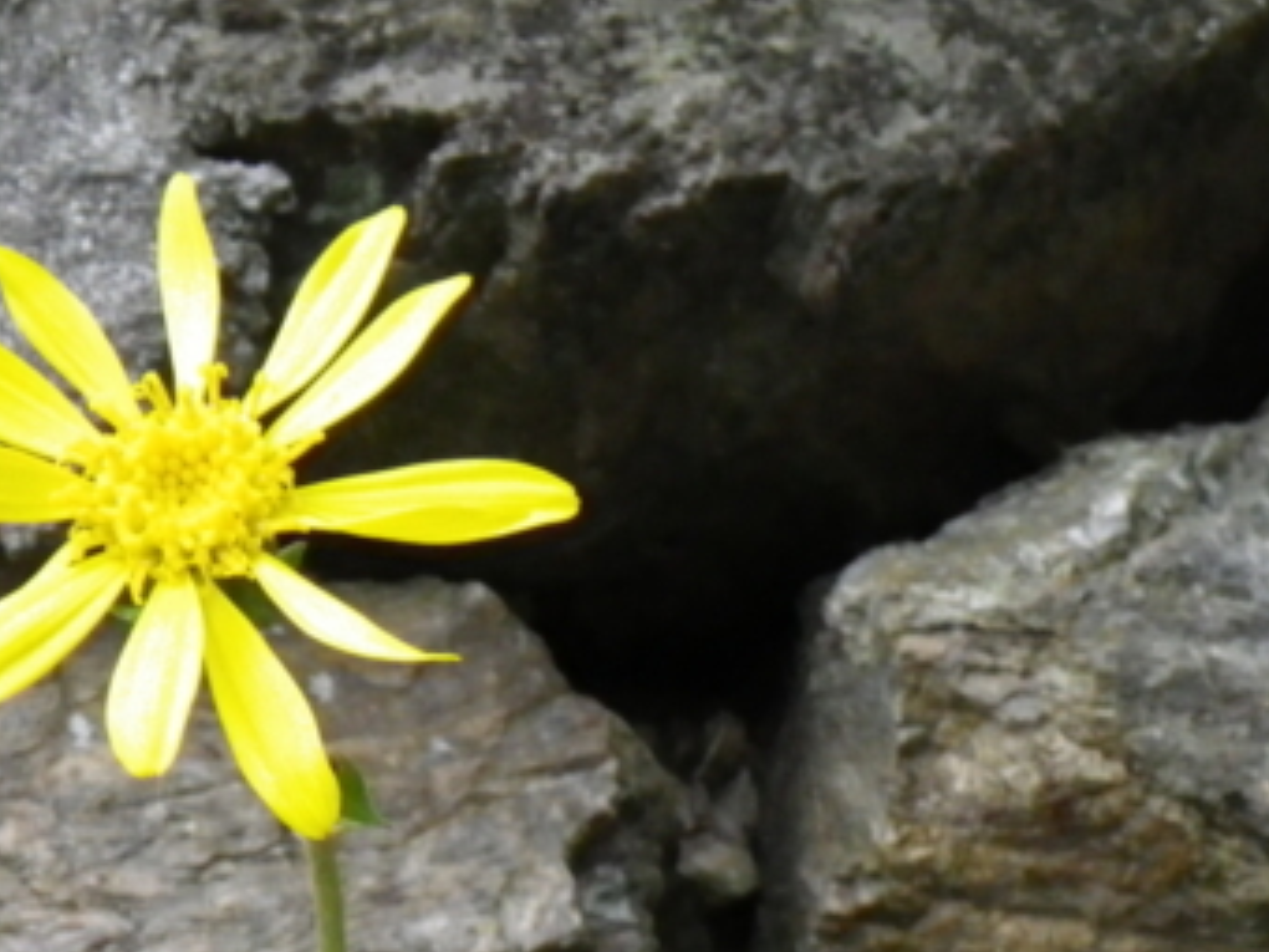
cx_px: 355
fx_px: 2933
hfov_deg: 24.2
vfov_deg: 18.0
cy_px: 937
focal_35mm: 80
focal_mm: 6.1
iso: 500
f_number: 3.8
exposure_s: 1/50
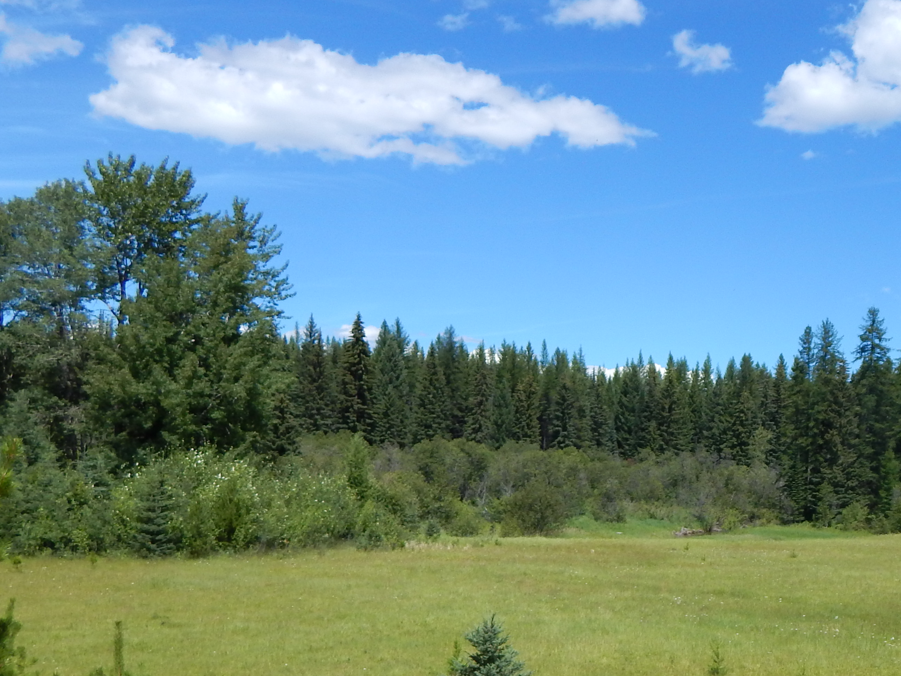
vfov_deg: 36.3
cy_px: 473
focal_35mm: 39
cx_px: 717
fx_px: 1015
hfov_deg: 45.5
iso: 125
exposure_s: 1/500
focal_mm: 4
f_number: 6
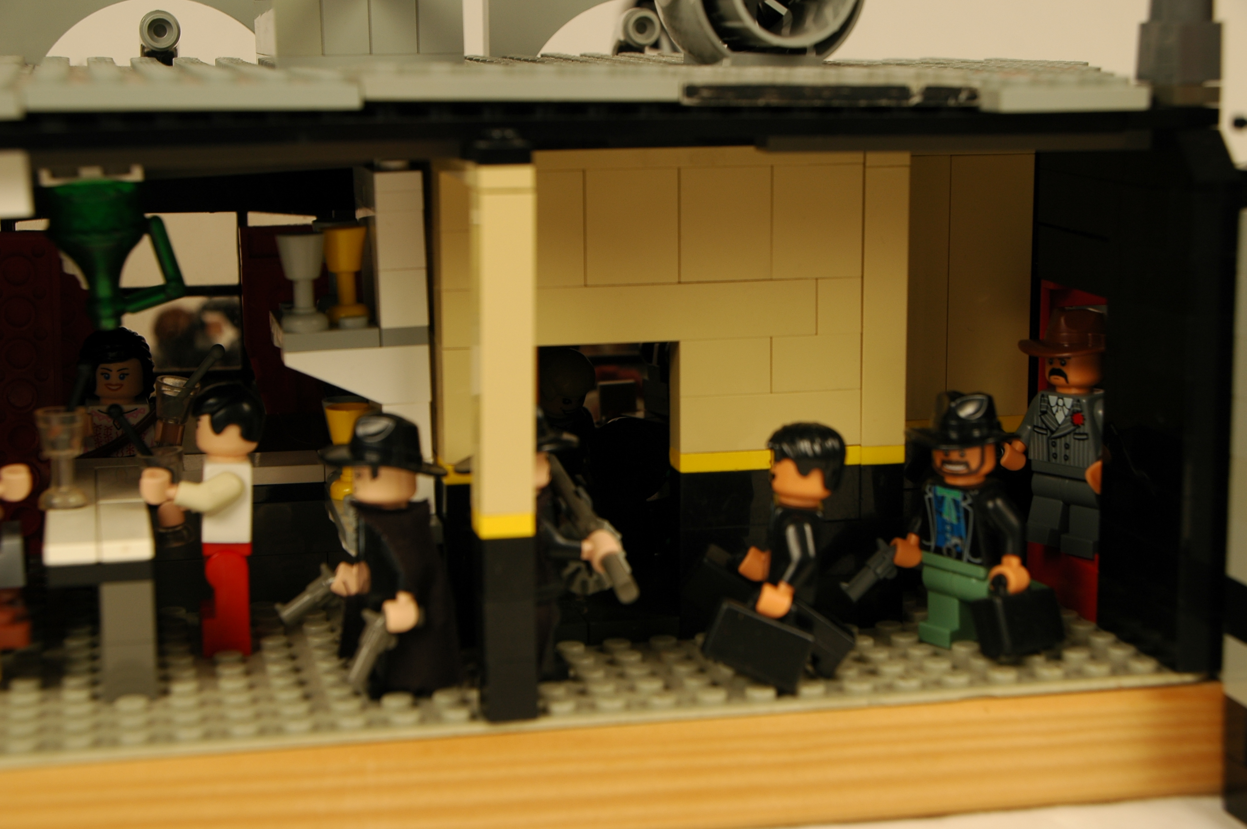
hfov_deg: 27.0
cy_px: 414
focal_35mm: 75
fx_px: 2596
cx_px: 624
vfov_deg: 18.1
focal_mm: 50
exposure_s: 1/60
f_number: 7.1
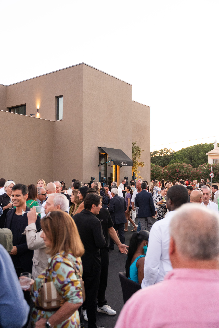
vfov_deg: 56.6
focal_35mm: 33
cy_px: 164
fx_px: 305
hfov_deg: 39.5
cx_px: 110
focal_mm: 33.4
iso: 3200
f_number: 2.8
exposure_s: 1/320
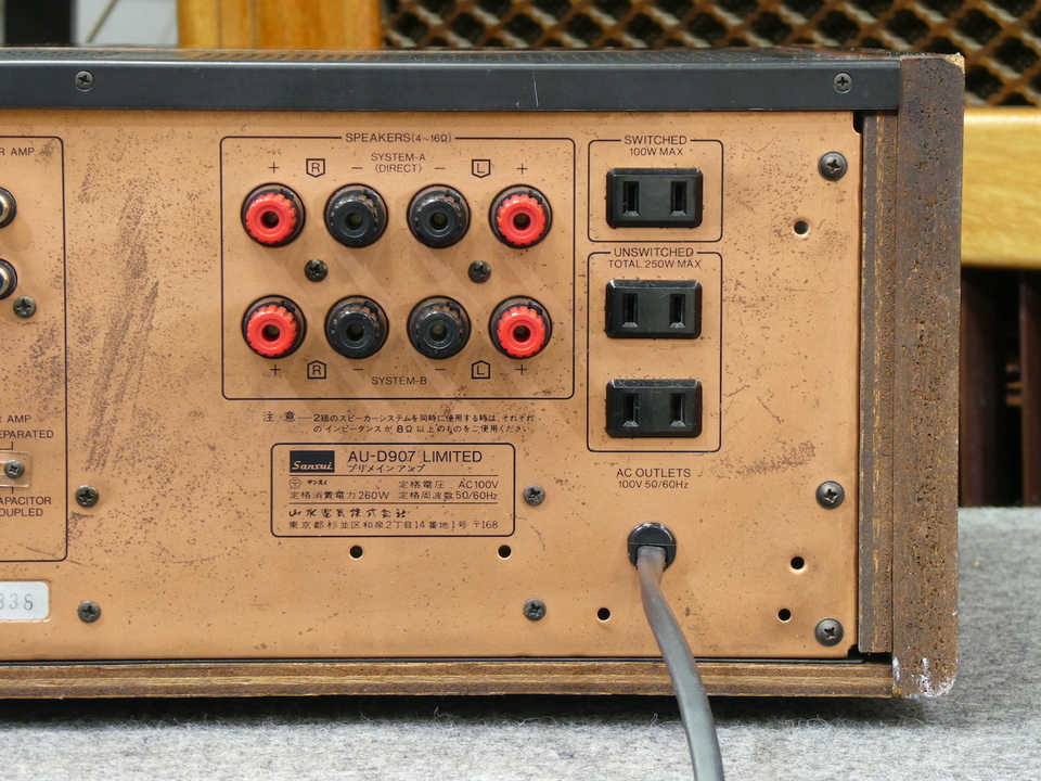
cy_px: 390
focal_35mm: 115
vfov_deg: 12.9
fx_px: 3458
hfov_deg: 17.1
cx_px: 520
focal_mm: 20.6
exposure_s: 1/2
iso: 200
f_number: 5.1
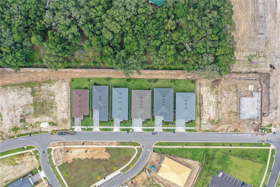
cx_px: 140
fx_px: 218
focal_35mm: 28
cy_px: 94
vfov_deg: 46.4
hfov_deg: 65.5
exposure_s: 1/80
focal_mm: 10.26
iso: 100
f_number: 4
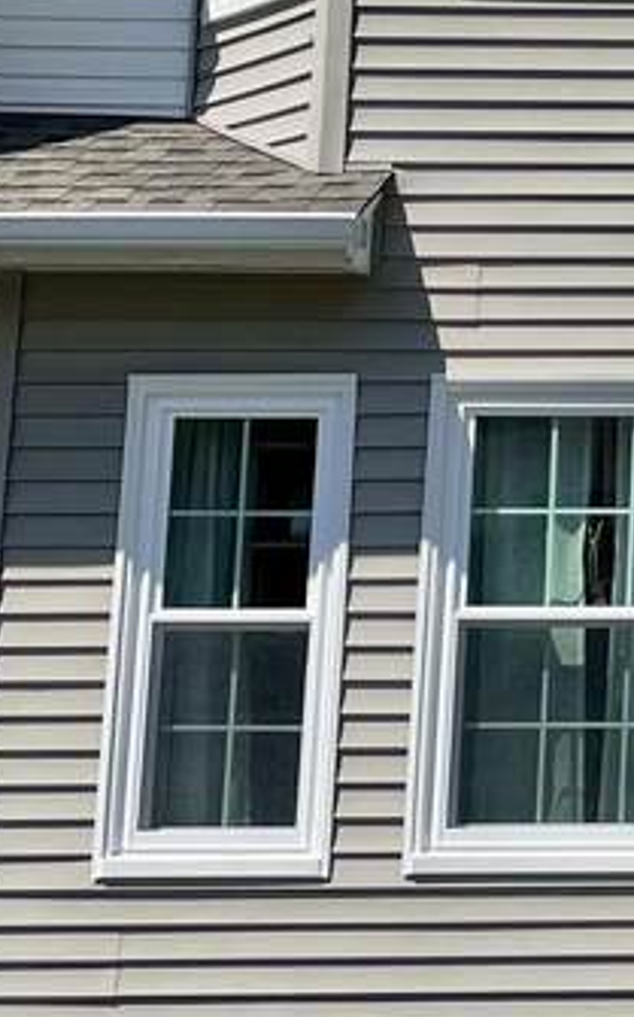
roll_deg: -0.3
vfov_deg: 24.5
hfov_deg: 15.5
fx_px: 2187
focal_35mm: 79
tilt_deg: +9.7
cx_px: 877
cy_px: -88
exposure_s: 1/4132
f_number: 1.6
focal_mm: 4.2
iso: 32
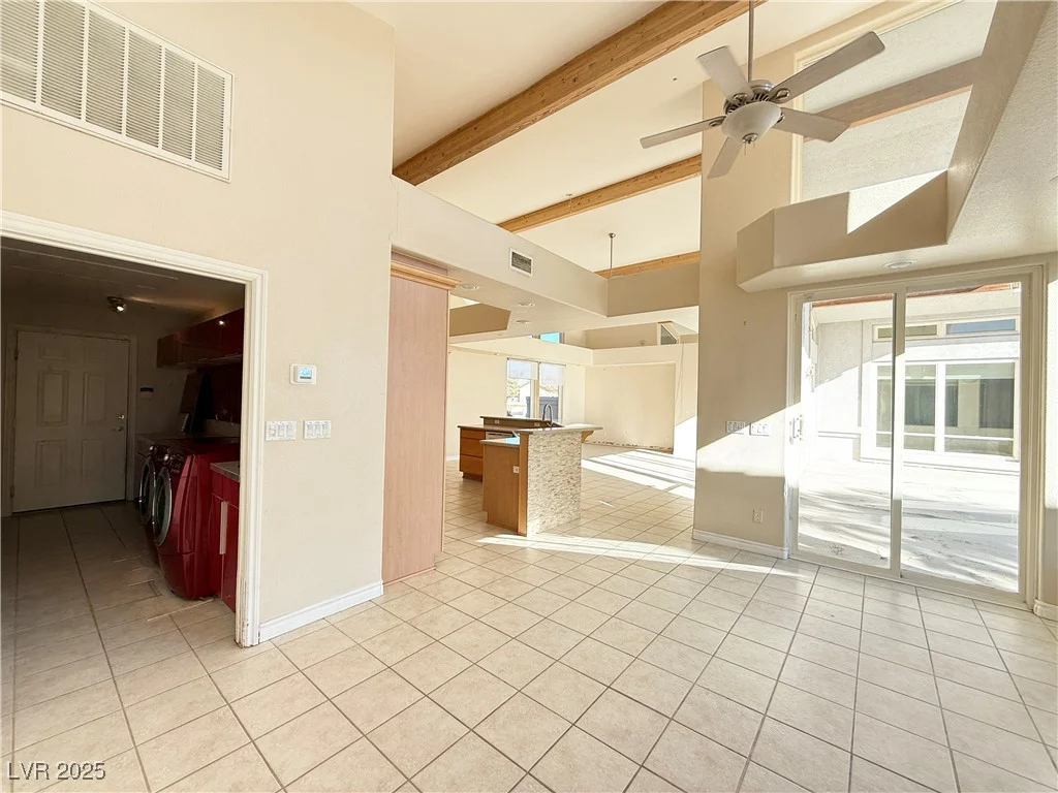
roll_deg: -0.9
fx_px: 428
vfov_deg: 85.7
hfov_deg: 102.1
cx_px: 529
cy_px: 396
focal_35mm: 14
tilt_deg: +0.3
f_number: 2.2
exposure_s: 1/99
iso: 64
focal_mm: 2.22
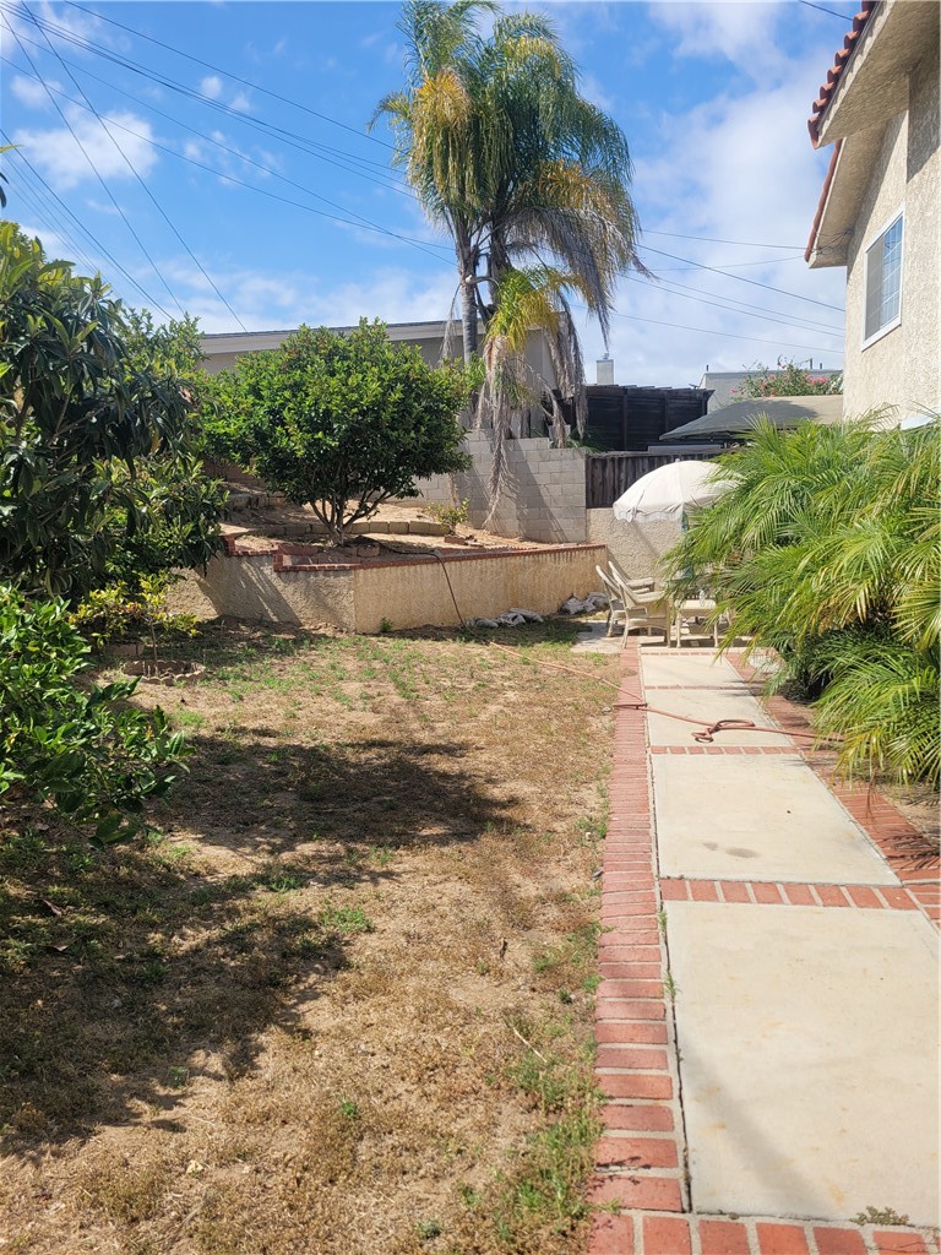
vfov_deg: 67.3
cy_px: 628
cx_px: 470
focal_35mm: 26
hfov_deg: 53.1
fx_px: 942
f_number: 1.8
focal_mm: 5.4
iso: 40
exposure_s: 1/2371
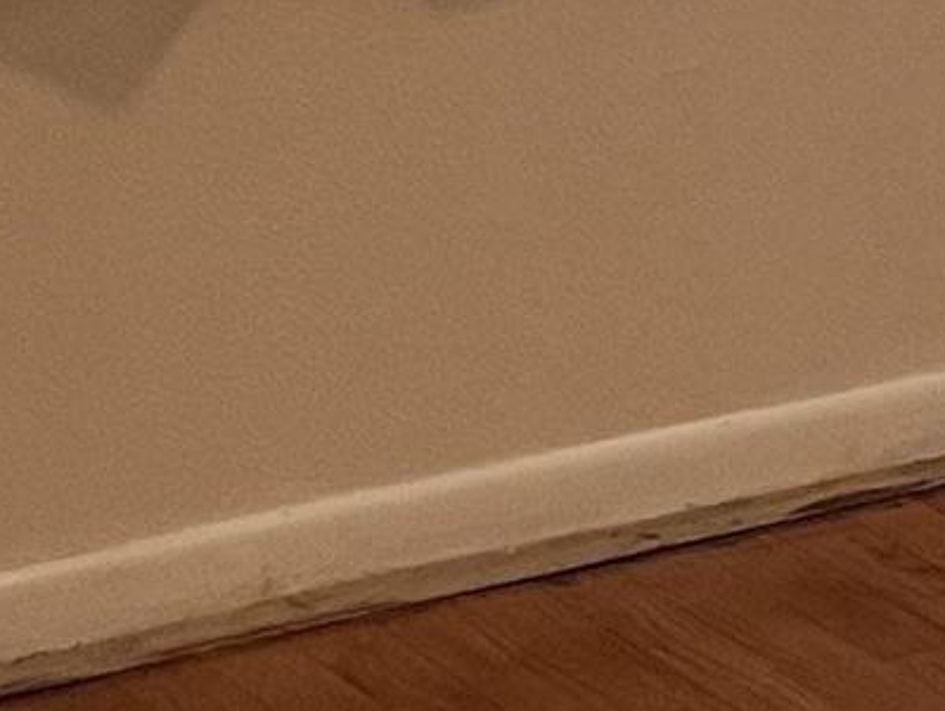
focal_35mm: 200
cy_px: -121
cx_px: 2816
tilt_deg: -12.9
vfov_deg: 7.4
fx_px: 5465
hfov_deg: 8.4
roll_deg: -1.1
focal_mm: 5.7
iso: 100
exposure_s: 1/60
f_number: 1.5
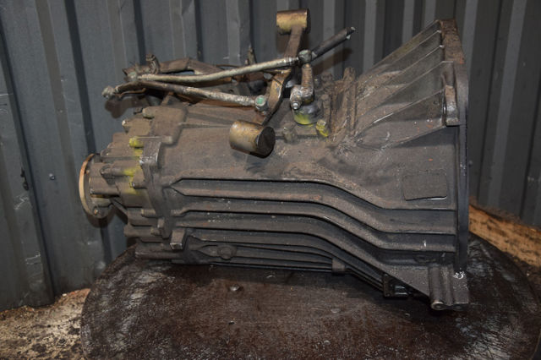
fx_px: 563
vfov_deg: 35.5
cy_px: 180
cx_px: 270
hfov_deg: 51.3
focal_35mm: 38
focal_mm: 25
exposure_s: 1/60
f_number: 5
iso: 800
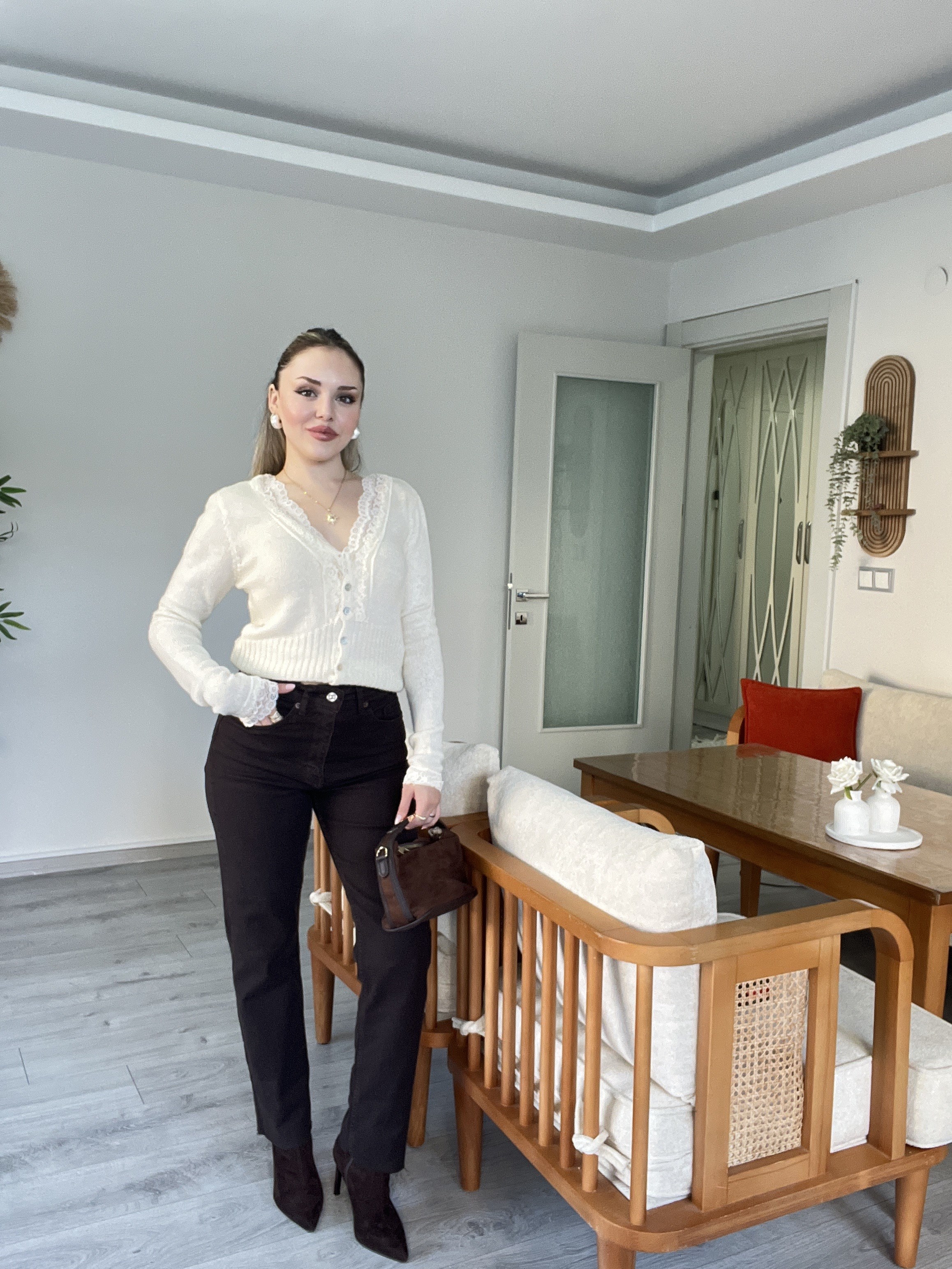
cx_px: 476
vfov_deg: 60.0
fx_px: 1100
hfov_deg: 46.8
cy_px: 634
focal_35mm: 30
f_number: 2.2
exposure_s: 1/60
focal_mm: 2.71
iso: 160
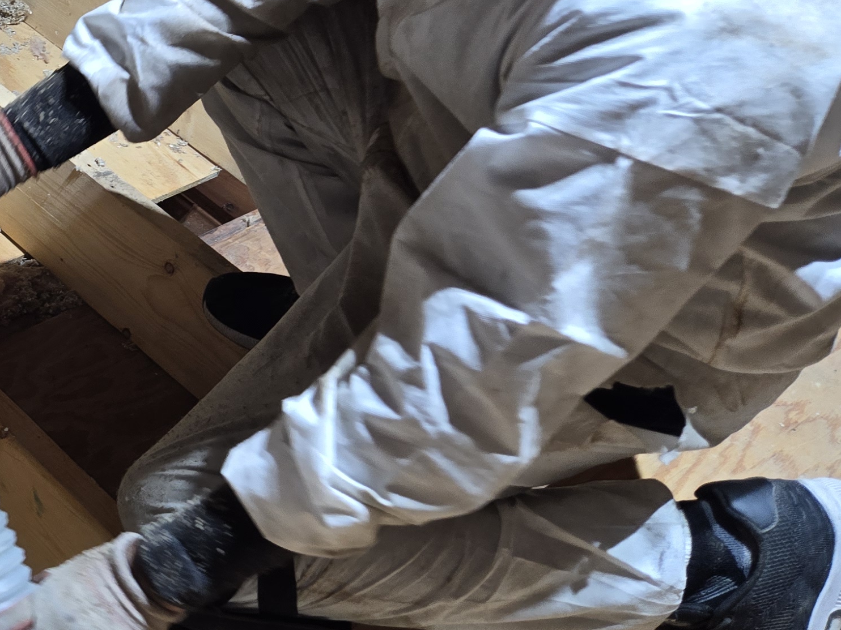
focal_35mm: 62
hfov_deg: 26.1
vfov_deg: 23.5
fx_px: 1506
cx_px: -282
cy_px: 204
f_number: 1.8
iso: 100
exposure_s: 1/27.4
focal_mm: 5.4
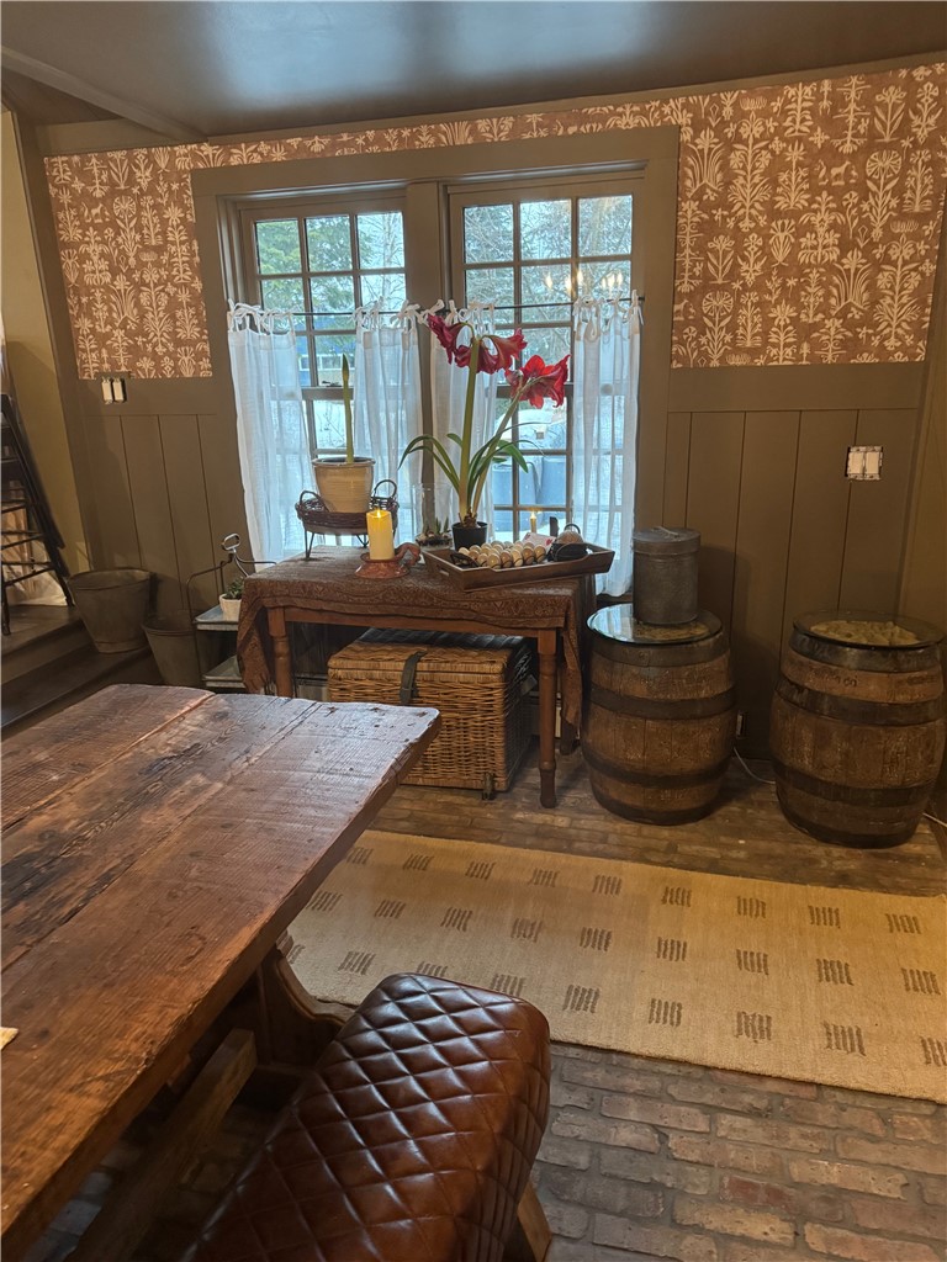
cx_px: 474
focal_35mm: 24
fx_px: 875
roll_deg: +2.2
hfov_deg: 56.8
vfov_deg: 71.6
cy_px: 631
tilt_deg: -16.4
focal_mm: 6.76
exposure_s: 1/60
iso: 800
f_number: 1.78
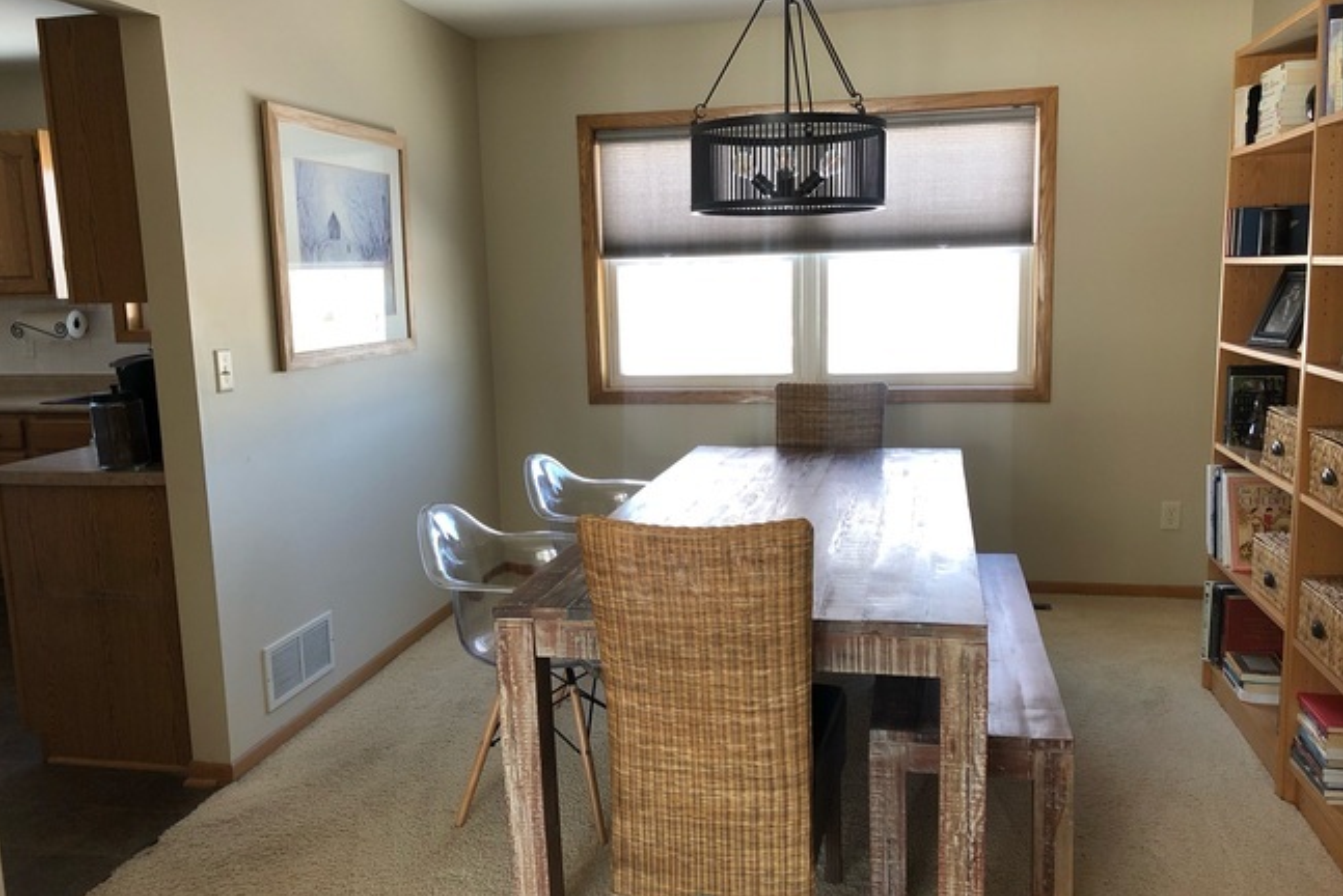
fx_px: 1120
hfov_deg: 61.9
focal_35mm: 30
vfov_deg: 43.6
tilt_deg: -9.2
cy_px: 469
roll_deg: +1.3
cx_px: 657
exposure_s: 1/40
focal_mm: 4
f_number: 1.8
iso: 25
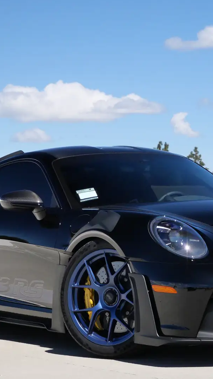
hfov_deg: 10.6
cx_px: 143
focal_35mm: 114
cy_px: 188
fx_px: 1145
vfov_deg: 18.8
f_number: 5.2
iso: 1000
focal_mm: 35
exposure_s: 1/2000
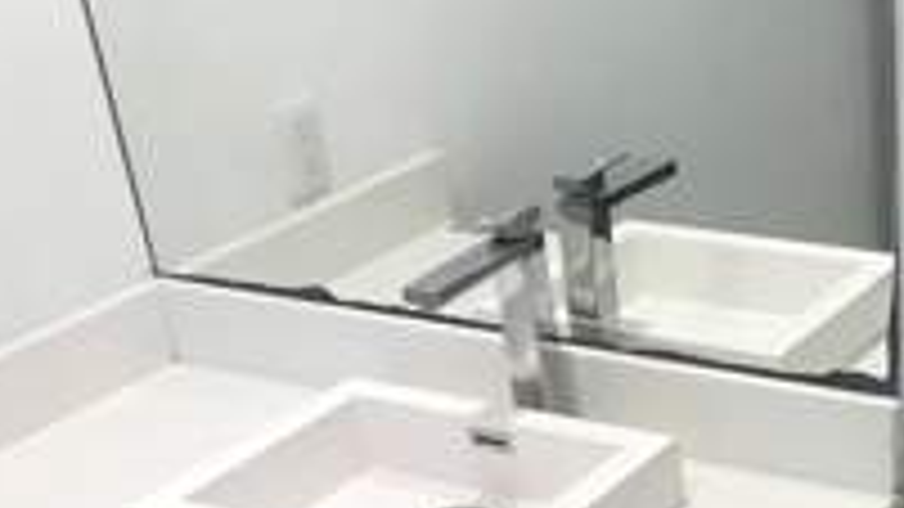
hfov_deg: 27.7
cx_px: 841
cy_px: 728
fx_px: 1750
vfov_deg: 15.4
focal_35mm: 73
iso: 25
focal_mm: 3.99
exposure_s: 1/40
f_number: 1.8
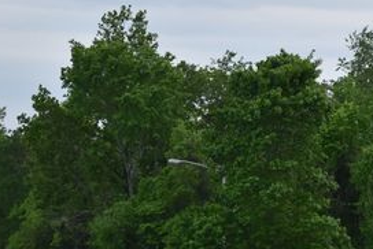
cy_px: 213
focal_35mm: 141
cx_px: 381
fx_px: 1462
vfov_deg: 9.7
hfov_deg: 14.3
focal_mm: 40
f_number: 5
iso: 640
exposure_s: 1/250
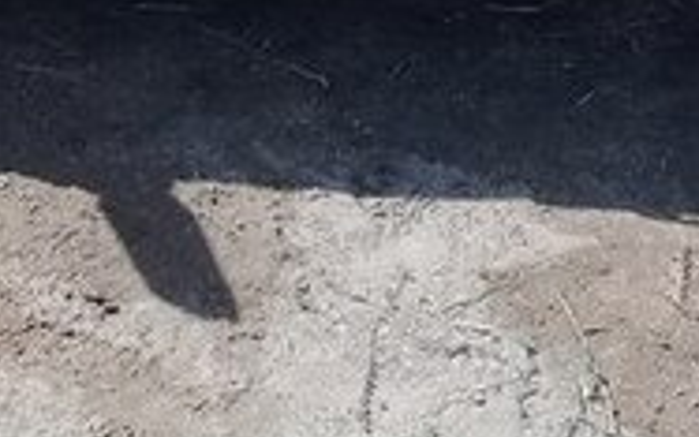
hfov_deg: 17.9
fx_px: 2210
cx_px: 273
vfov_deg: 10.5
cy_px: -398
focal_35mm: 116
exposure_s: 1/1205
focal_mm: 3.3
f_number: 2.2
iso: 64
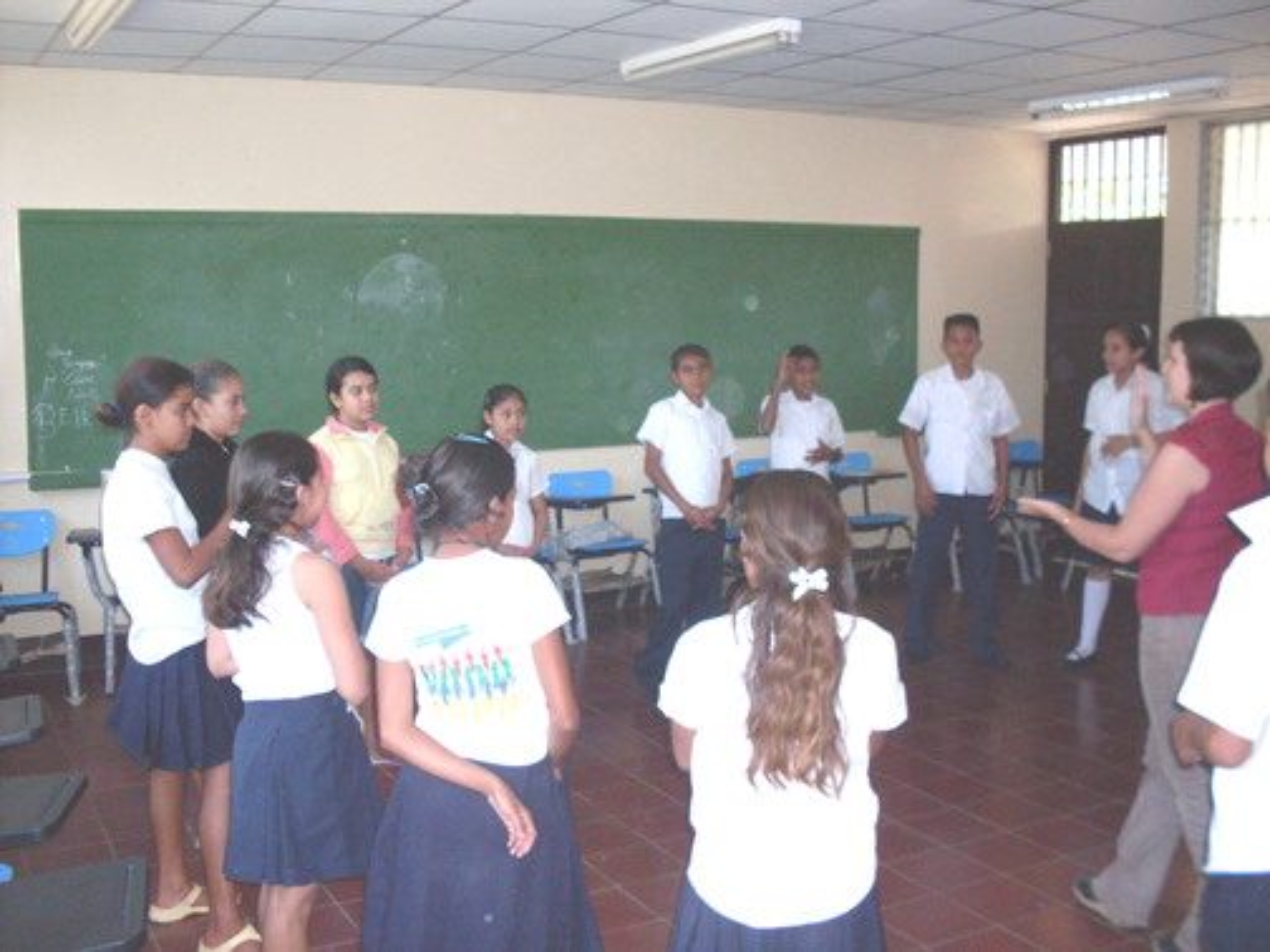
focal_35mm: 38
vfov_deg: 37.7
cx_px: 635
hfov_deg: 49.0
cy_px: 476
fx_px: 1394
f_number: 2.8
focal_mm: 6.3
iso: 200
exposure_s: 1/45
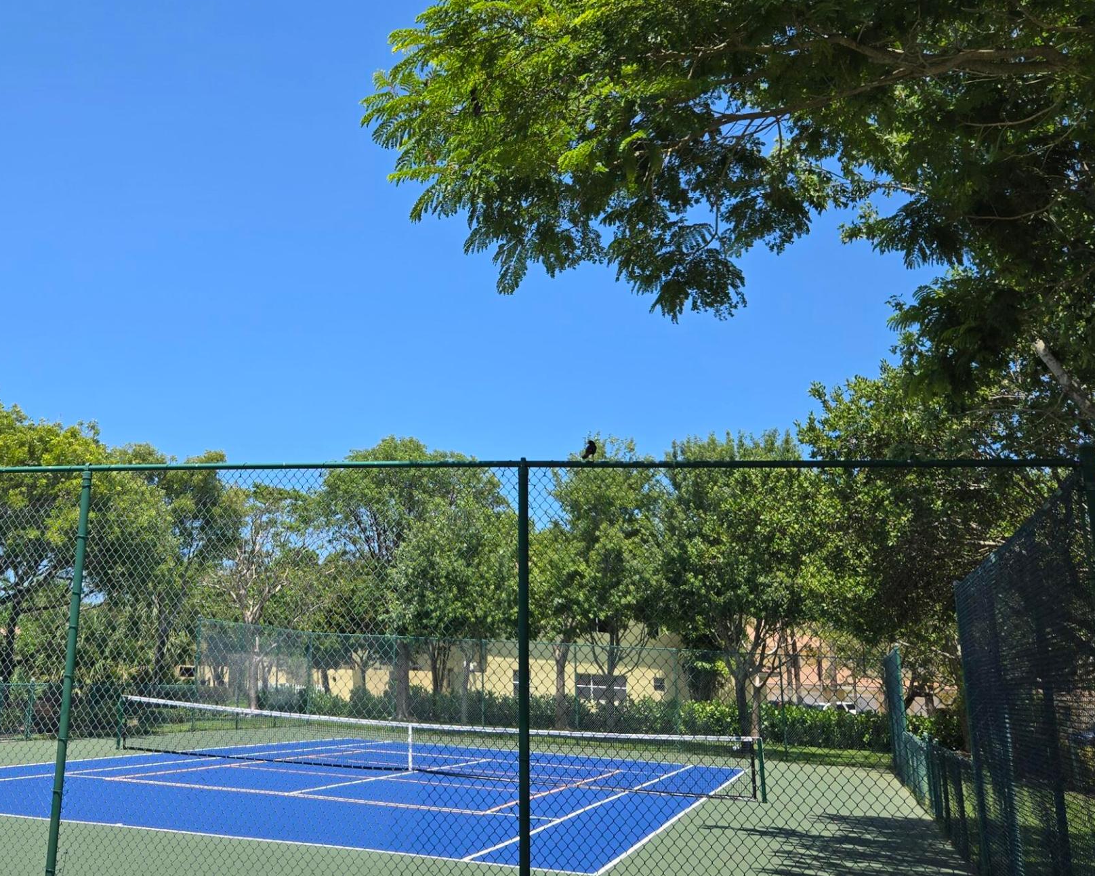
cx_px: 321
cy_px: 244
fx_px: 1296
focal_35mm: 40
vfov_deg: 36.7
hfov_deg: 44.7
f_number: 1.8
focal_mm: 5.4
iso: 25
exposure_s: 1/1372
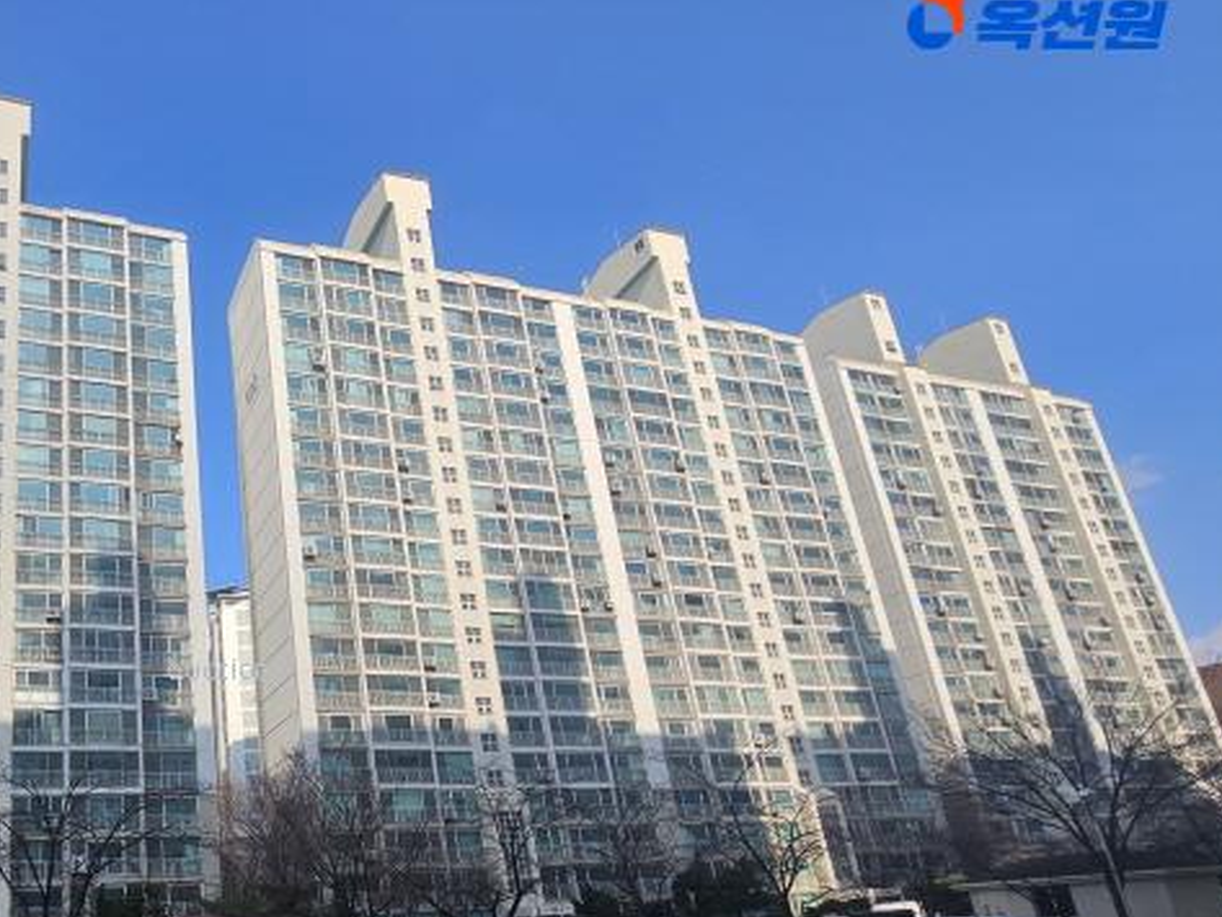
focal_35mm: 22
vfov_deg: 58.0
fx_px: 777
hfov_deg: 68.2
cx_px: 225
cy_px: 687
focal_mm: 2.2
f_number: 2.2
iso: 50
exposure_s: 1/2157
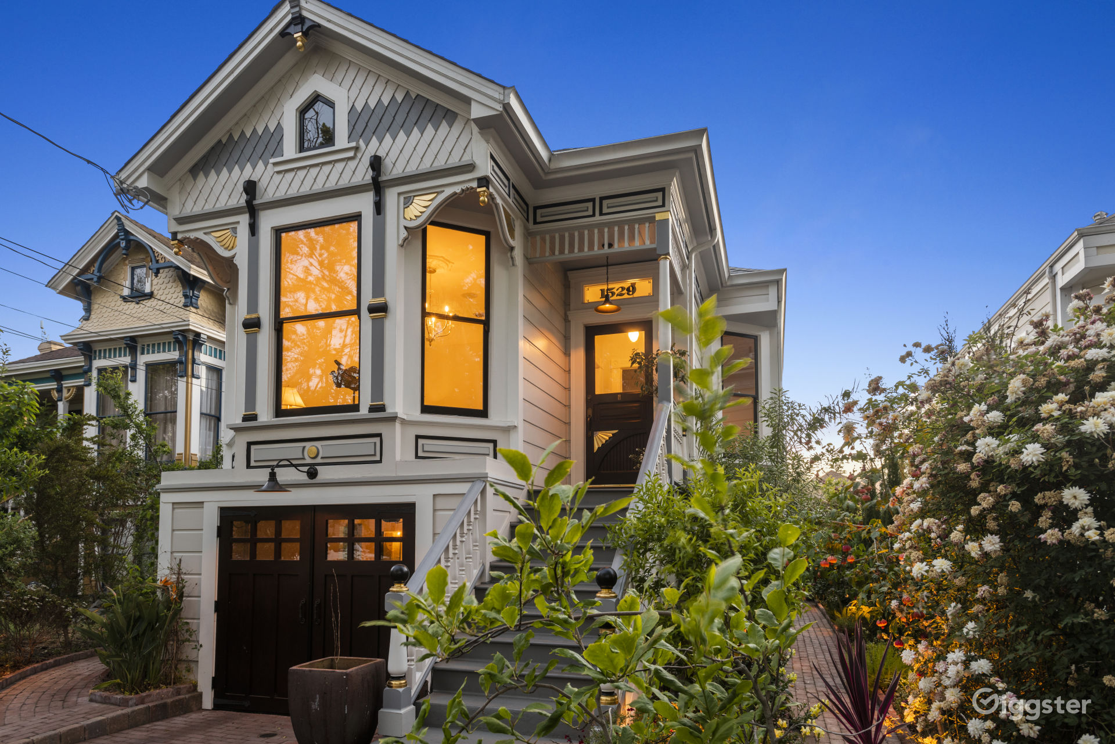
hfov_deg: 84.0
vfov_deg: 62.0
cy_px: 372
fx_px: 620
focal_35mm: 20
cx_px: 558
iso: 100
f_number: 8
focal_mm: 20
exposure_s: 1/1.67
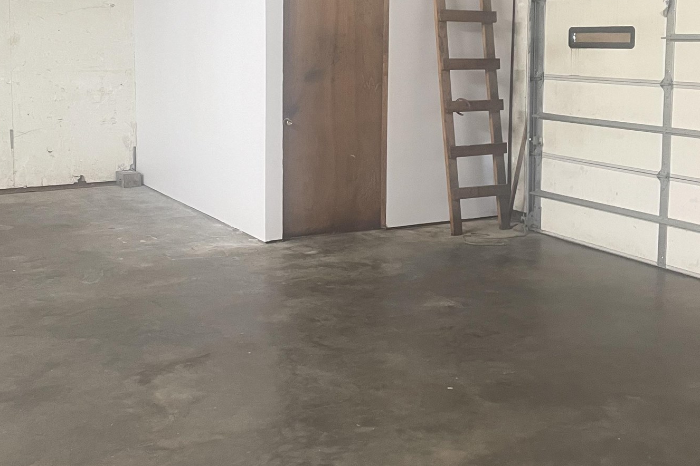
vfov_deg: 28.3
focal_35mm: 47
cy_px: 122
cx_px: 299
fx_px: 914
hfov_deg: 41.8
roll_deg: +0.5
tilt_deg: -6.2
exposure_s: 1/60
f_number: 1.6
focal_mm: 4.2
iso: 200
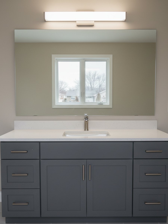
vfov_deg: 67.3
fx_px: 168
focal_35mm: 26
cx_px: 84
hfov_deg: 53.1
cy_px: 112
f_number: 1.5
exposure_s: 1/329
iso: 127
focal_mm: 5.7
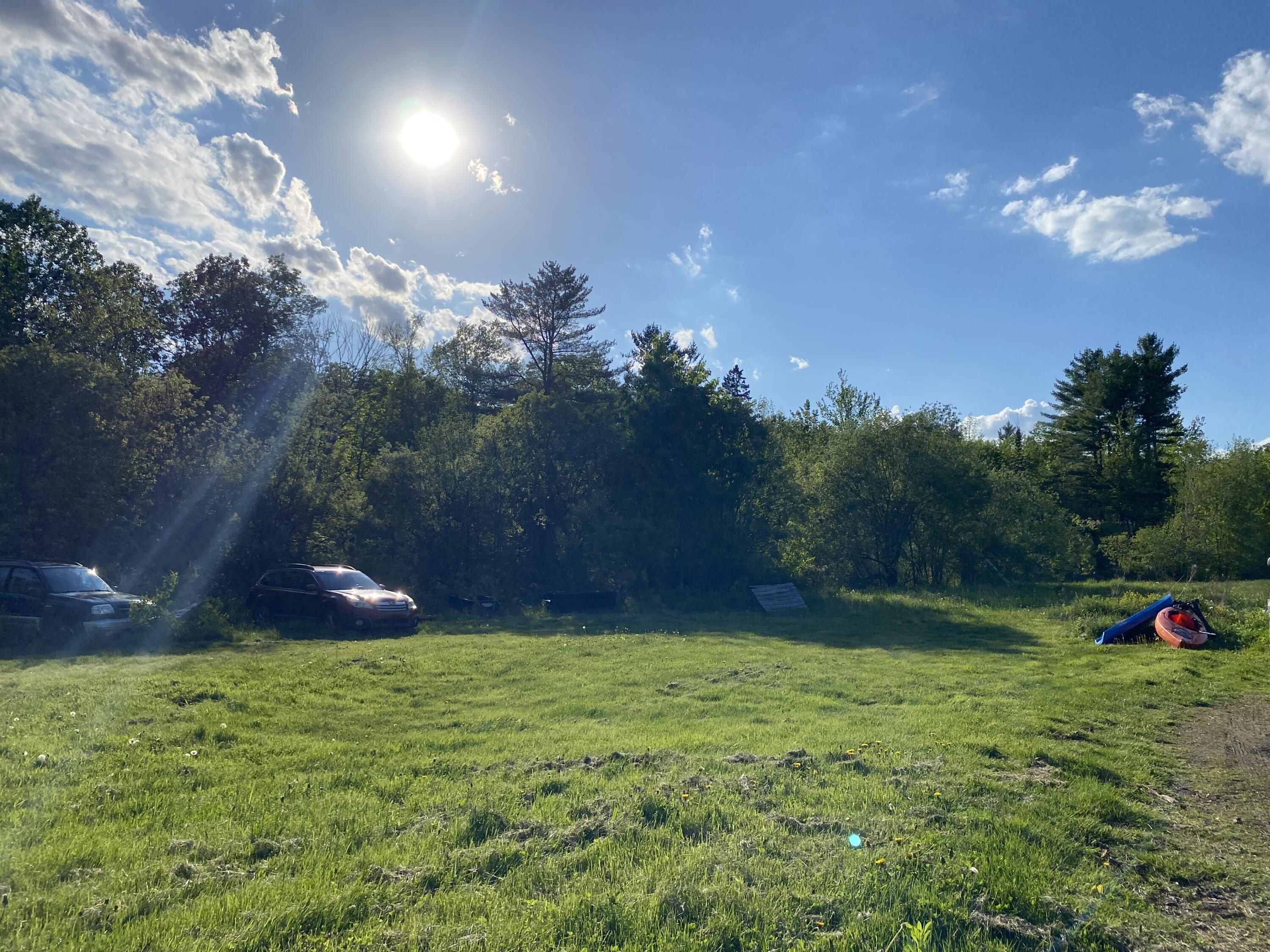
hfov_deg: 67.3
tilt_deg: +3.0
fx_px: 954
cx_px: 635
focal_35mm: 26
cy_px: 476
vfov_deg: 53.1
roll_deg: +0.0
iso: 32
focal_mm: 4.25
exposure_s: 1/7692
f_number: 1.8
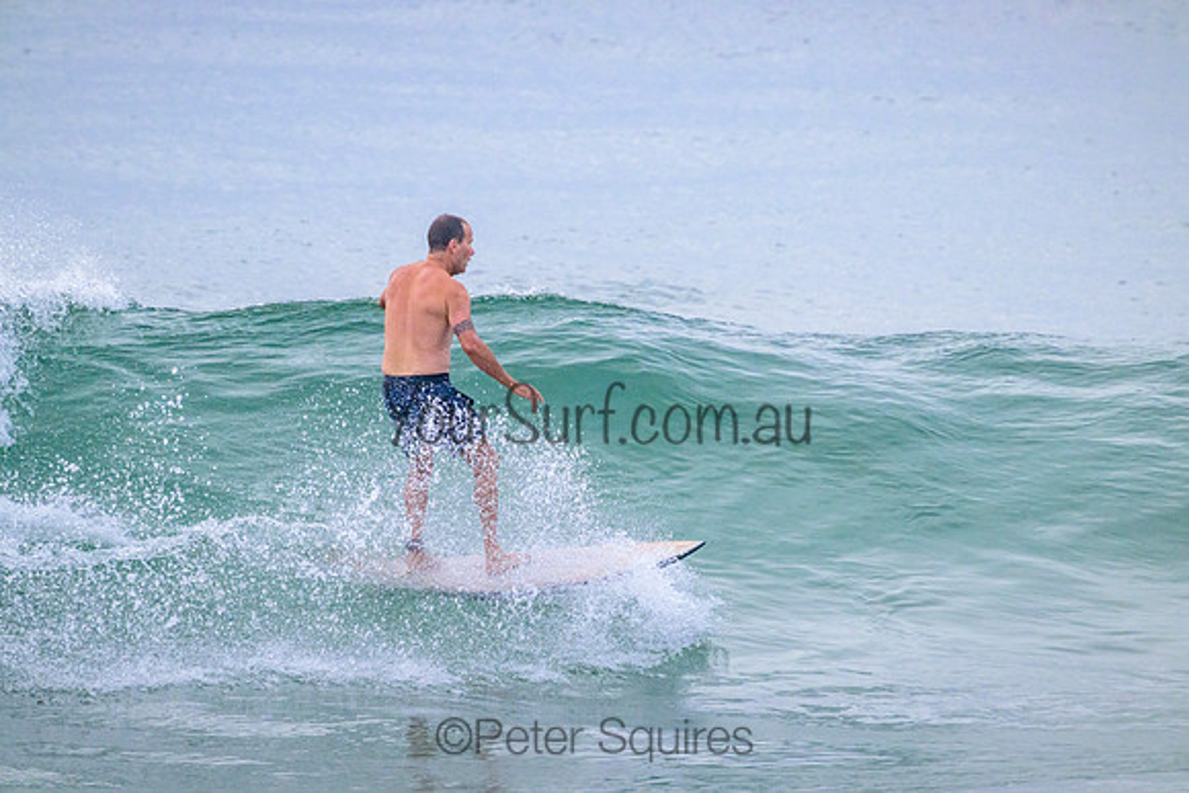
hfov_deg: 2.6
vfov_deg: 1.7
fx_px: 26427
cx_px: 594
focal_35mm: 800
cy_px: 396
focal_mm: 800
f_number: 11
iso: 3600
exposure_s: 1/2000
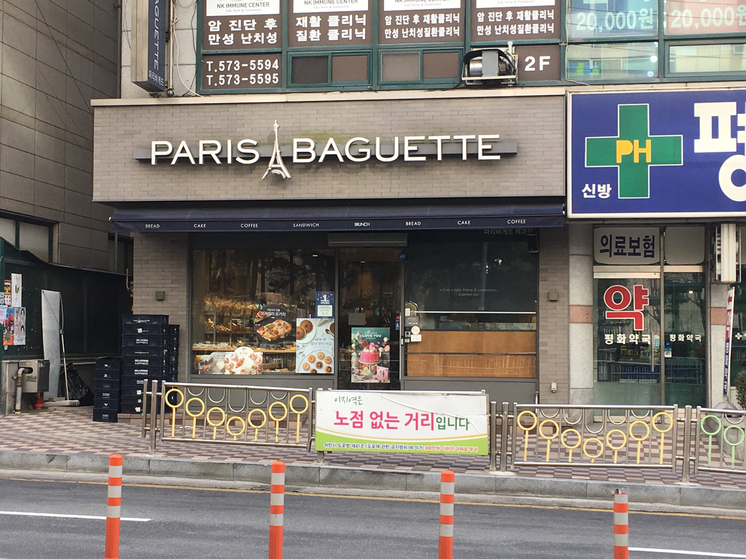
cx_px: 373
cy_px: 280
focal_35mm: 60
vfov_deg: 24.4
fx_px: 1293
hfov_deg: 32.2
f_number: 2.2
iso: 25
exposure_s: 1/170
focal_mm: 4.15
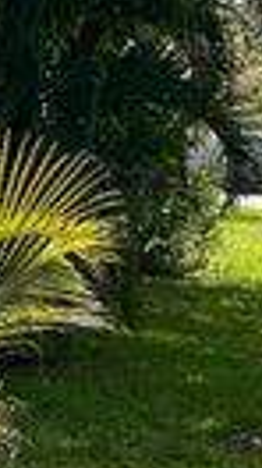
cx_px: -584
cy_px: 535
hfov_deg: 7.5
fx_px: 1696
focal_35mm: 137
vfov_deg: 15.2
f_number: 1.6
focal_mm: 5.1
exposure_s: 1/2222
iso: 50
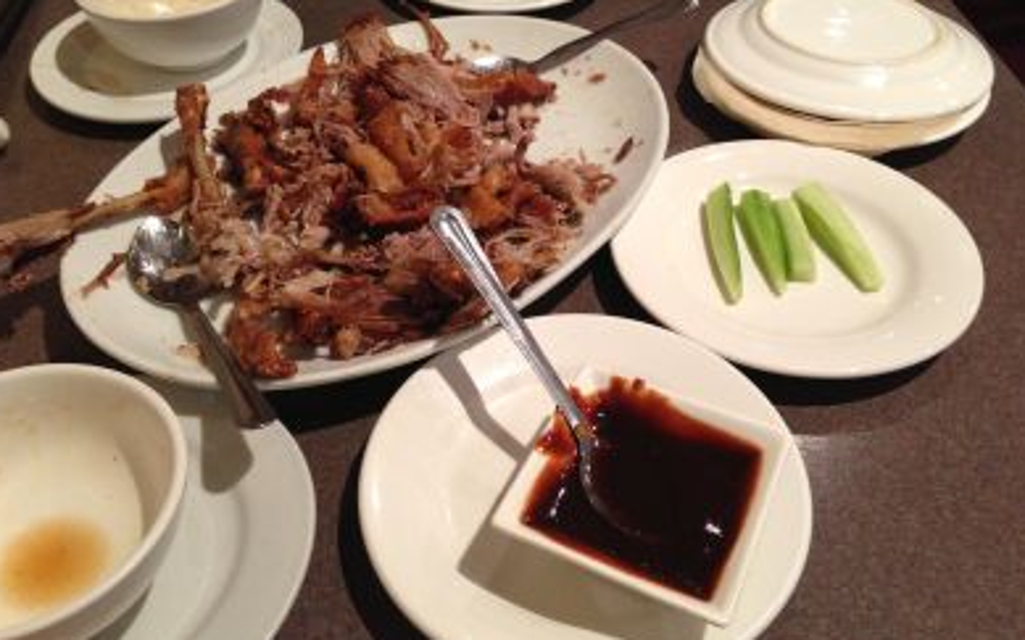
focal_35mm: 36
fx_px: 1005
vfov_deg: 35.2
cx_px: 514
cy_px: 266
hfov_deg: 54.0
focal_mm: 4.13
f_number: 2.4
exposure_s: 1/20
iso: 200
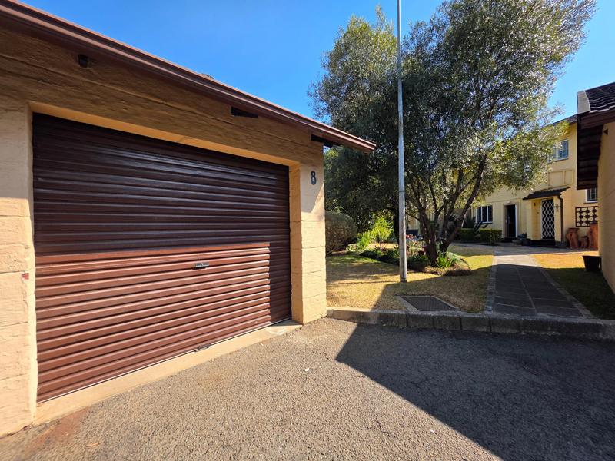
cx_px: 308
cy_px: 230
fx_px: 231
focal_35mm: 13
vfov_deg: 89.9
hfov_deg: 106.2
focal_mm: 2.2
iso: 40
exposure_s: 1/927
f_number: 1.9
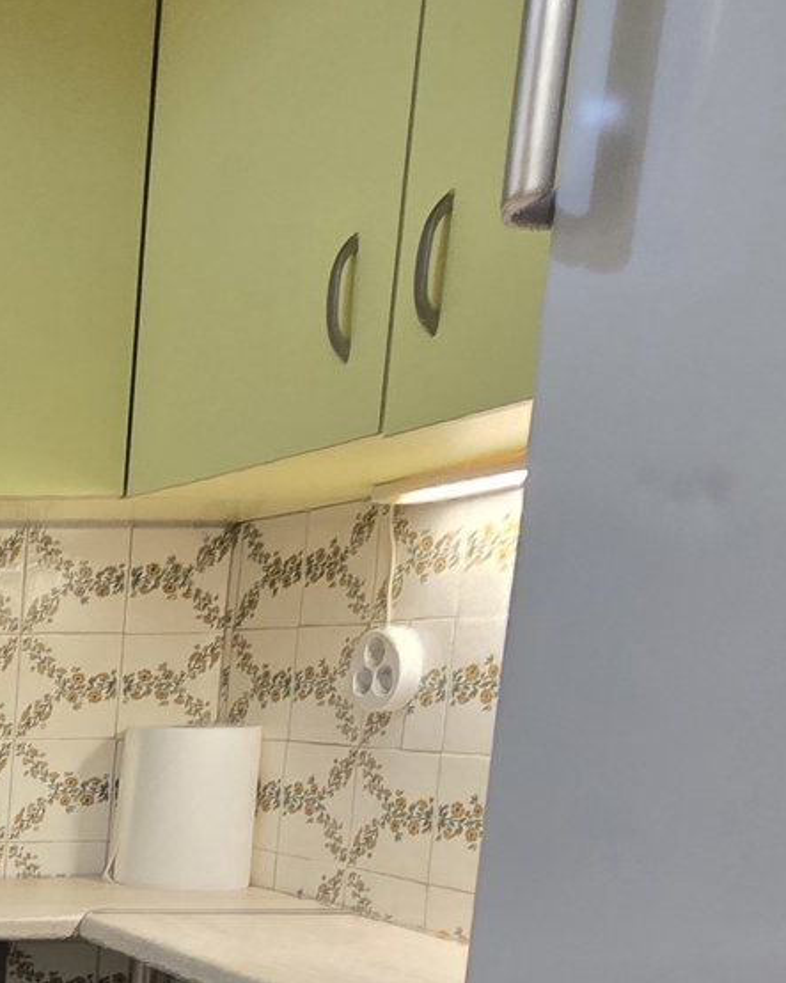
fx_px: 1280
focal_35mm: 44
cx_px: -575
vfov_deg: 37.0
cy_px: 1013
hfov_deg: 22.6
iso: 125
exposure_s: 1/50
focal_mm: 2.2
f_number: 2.2
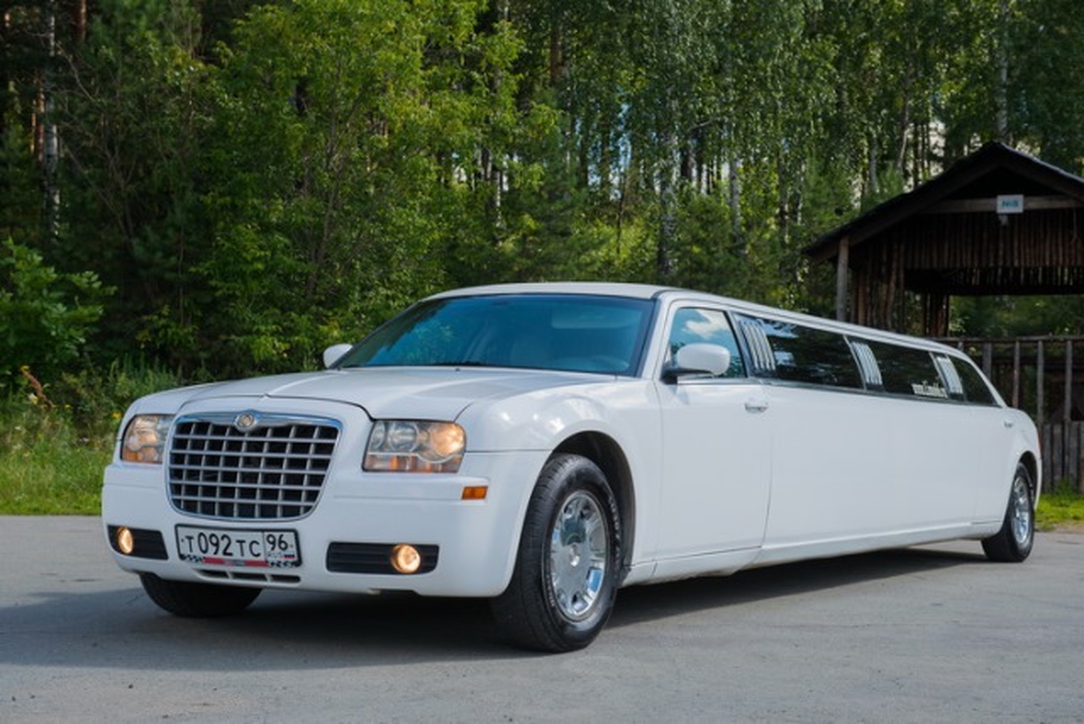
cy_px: 362
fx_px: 1747
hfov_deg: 34.5
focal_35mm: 58
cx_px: 542
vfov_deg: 23.4
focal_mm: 58
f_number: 6.3
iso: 320
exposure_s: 1/200
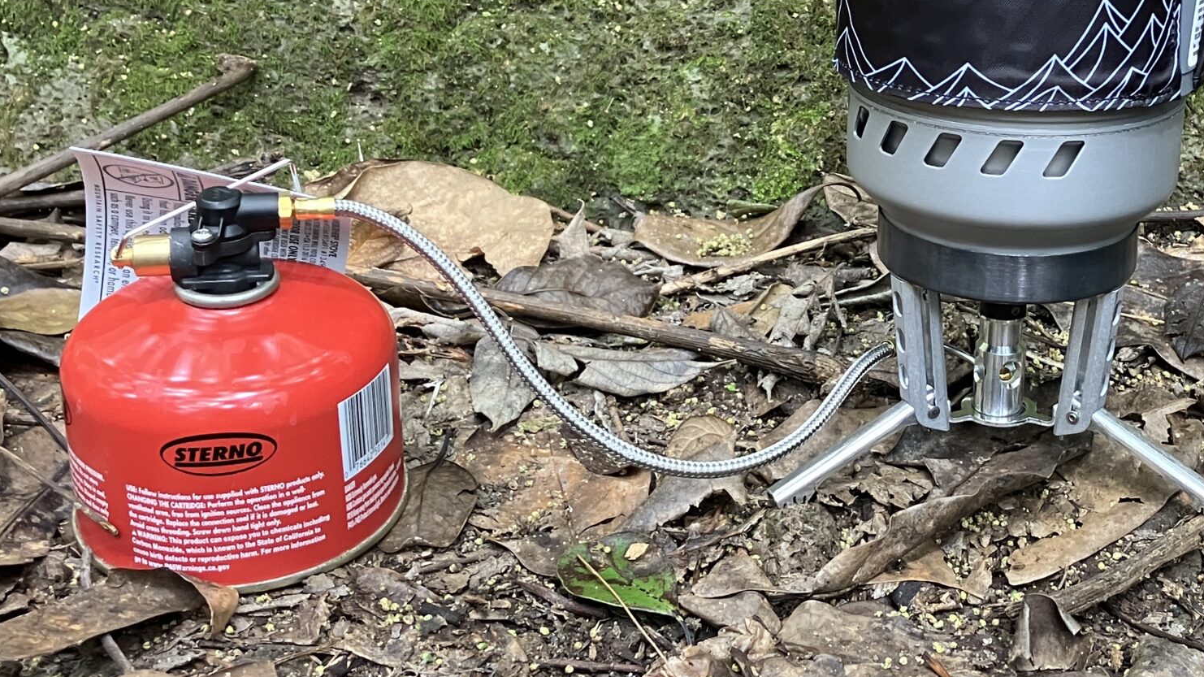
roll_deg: -5.9
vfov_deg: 21.3
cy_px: 184
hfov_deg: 36.3
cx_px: 920
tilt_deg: -20.0
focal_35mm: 56
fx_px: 1787
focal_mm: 3.99
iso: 200
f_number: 1.8
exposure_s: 1/60
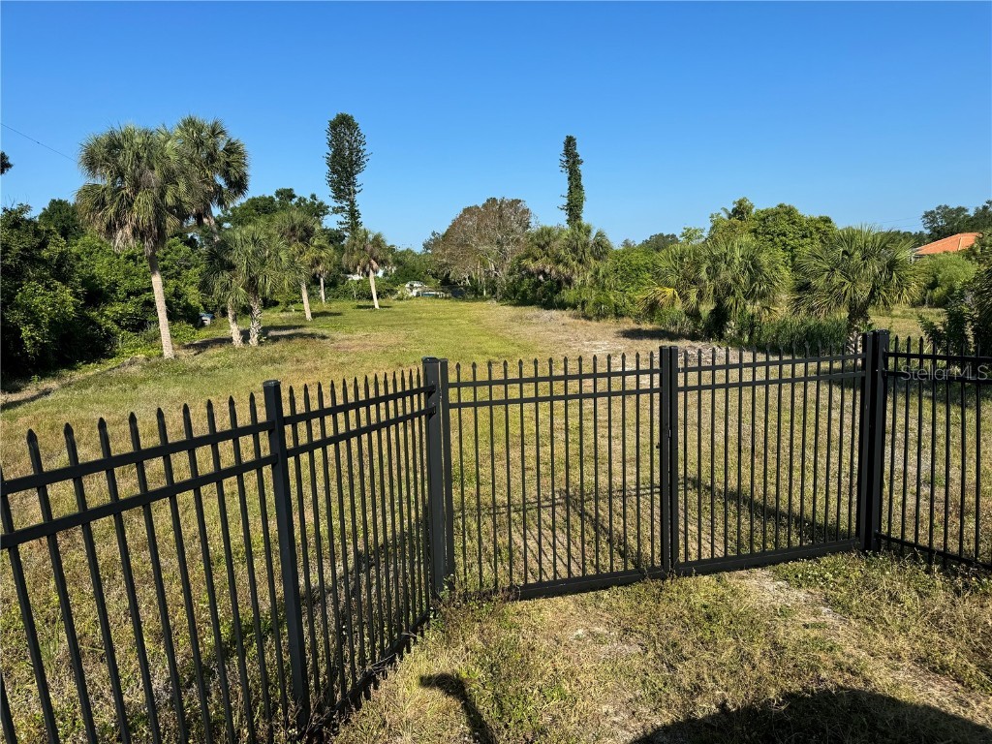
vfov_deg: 56.8
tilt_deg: -9.0
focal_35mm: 24
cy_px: 372
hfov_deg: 71.6
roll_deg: +2.1
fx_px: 688
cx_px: 496
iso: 80
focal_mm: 6.76
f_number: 1.78
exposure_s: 1/4310
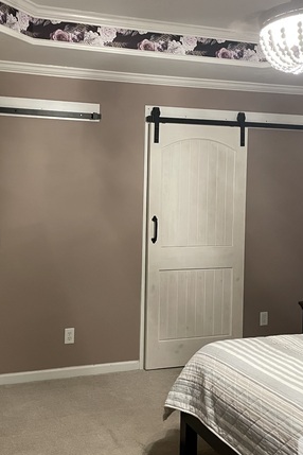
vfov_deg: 46.4
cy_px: 214
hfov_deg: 31.8
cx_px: 116
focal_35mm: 42
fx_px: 530
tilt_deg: -1.9
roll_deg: -0.9
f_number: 1.6
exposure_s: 1/60
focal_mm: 4.2
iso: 500
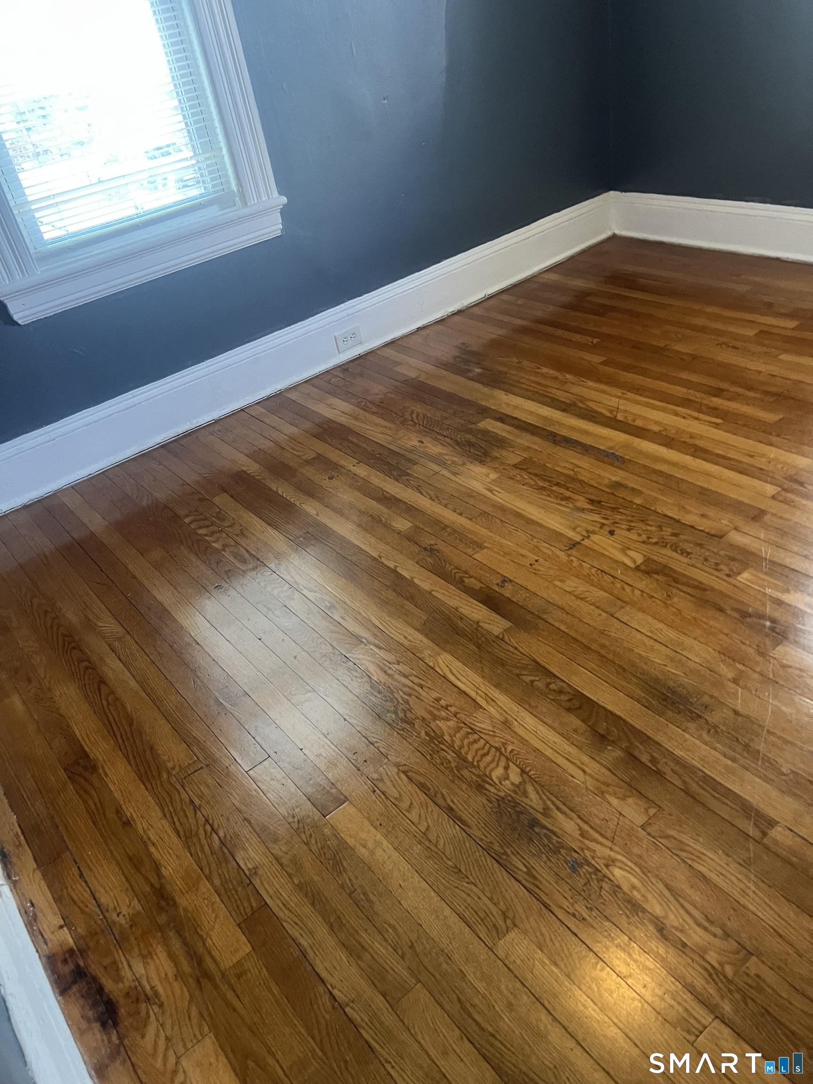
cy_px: 542
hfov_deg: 53.1
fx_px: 814
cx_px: 406
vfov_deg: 67.3
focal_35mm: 26
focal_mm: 5.7
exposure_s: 1/60
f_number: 1.5
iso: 320
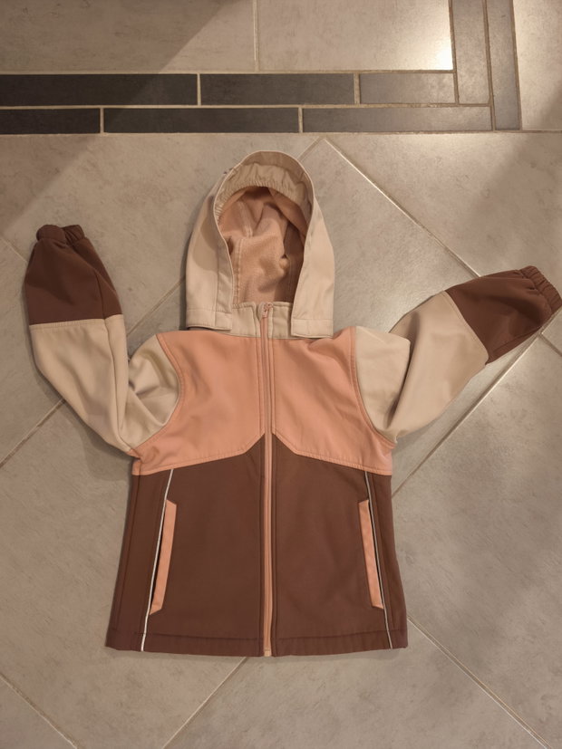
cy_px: 374
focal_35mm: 23
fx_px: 498
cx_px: 281
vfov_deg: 73.9
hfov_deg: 58.9
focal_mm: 6.57
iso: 1600
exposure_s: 1/25
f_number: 1.6
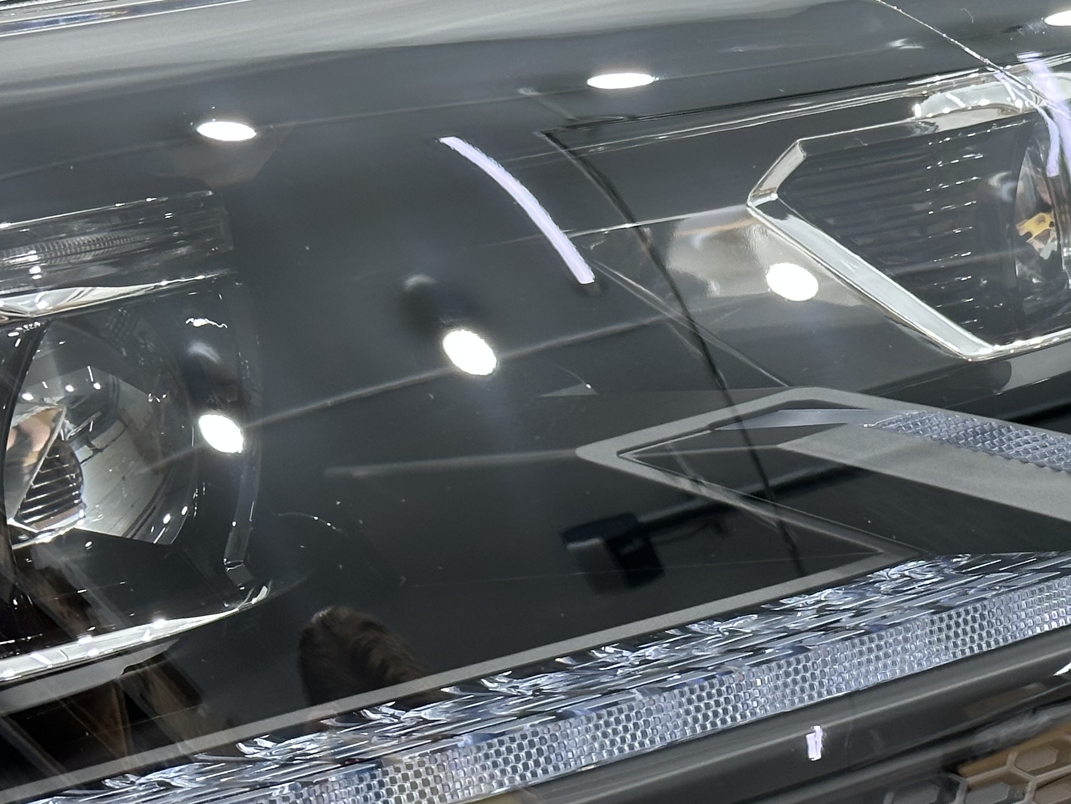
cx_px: 930
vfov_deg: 14.8
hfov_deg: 19.3
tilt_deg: -28.9
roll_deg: -5.0
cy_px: 405
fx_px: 3095
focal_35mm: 100
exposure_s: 1/100
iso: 100
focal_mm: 6.86
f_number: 1.78
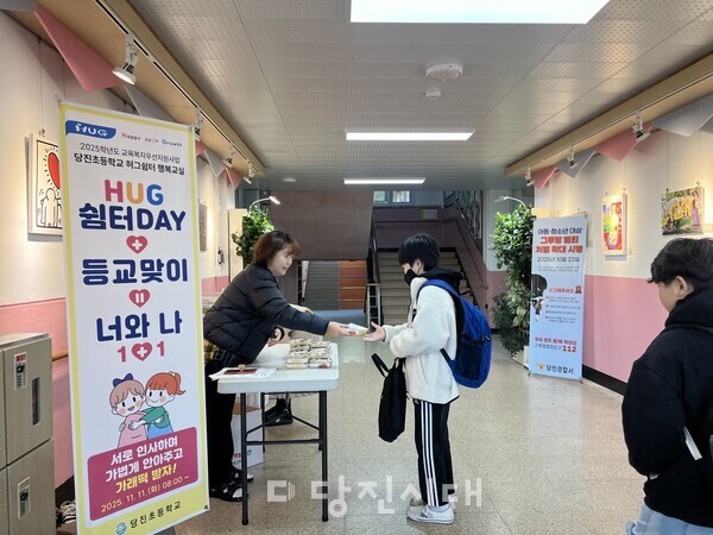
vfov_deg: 53.1
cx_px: 356
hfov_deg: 67.3
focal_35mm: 26
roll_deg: -1.2
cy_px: 268
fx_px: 536
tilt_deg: -3.5
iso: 64
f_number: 1.5
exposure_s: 1/120
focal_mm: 5.7
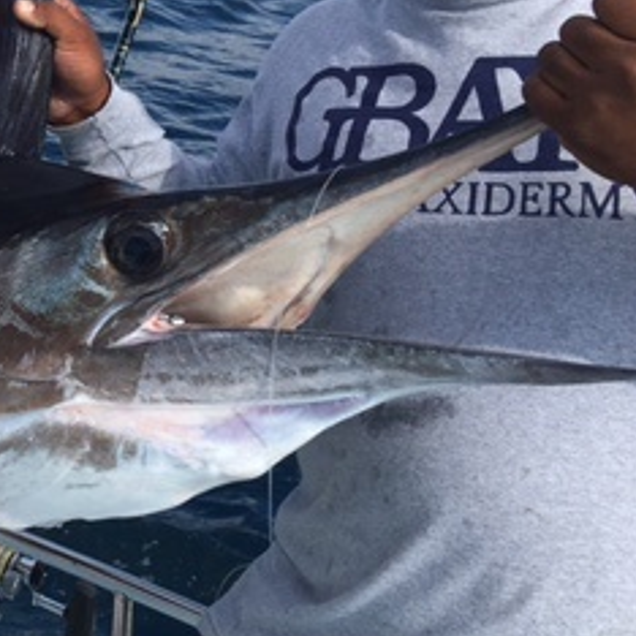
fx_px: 1455
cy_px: 122
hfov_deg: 22.2
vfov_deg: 24.2
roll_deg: +0.2
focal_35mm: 70
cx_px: -188
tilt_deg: -11.9
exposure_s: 1/1350
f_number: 2.2
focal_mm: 4.15
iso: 25
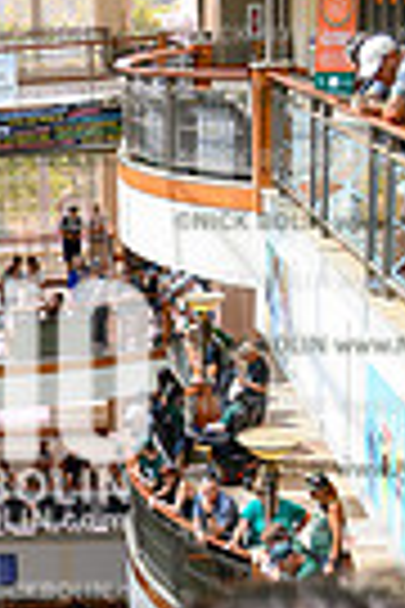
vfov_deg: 25.2
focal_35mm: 80
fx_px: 1350
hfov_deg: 16.6
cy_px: 405
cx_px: -38
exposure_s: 1/800
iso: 800
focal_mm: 24
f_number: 4
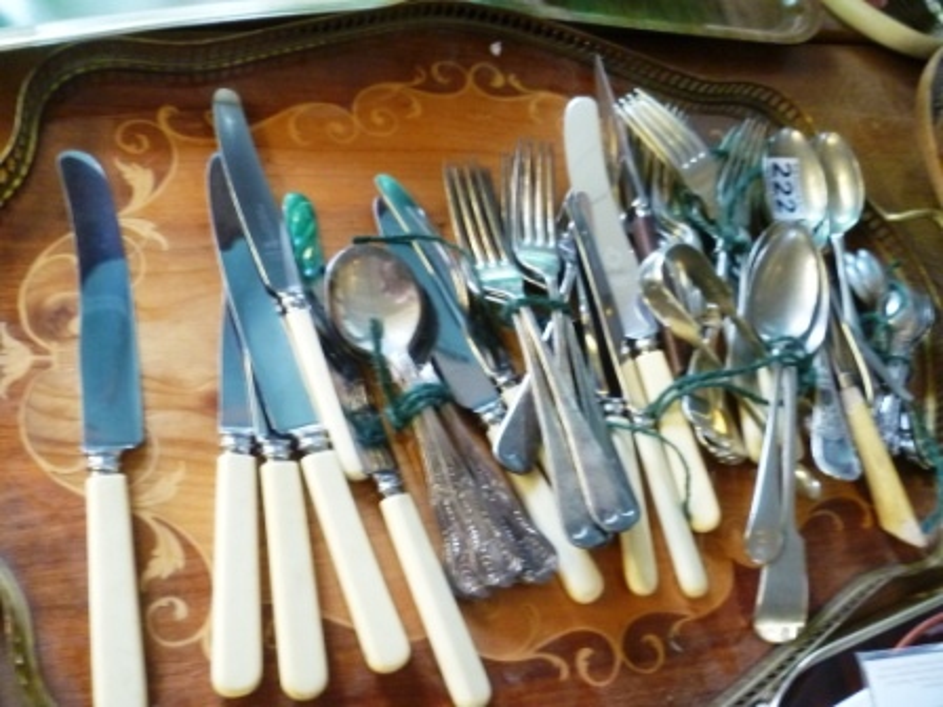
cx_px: 472
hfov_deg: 63.4
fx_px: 763
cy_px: 354
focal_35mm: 28
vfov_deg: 49.7
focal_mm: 5
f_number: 2.8
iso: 400
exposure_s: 1/20
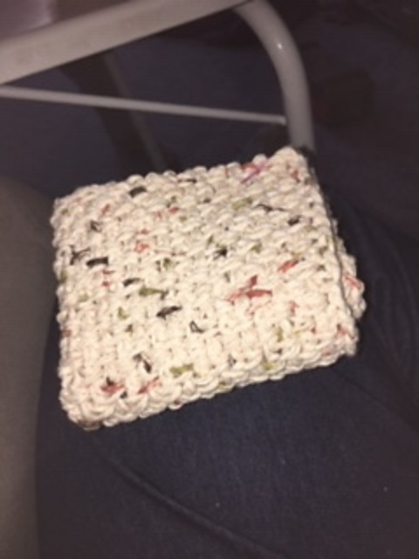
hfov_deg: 48.2
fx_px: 468
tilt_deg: -45.3
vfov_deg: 61.7
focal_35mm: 29
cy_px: 280
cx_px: 210
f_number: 2.2
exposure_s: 1/126
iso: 25
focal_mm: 4.15
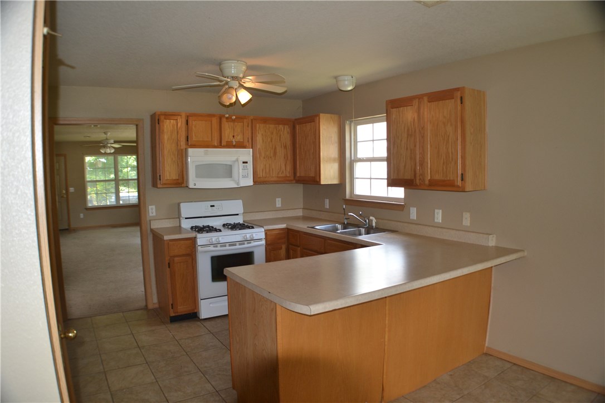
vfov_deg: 43.6
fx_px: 504
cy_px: 202
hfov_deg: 61.9
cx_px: 302
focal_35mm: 30
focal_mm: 20
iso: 320
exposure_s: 1/125
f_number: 4
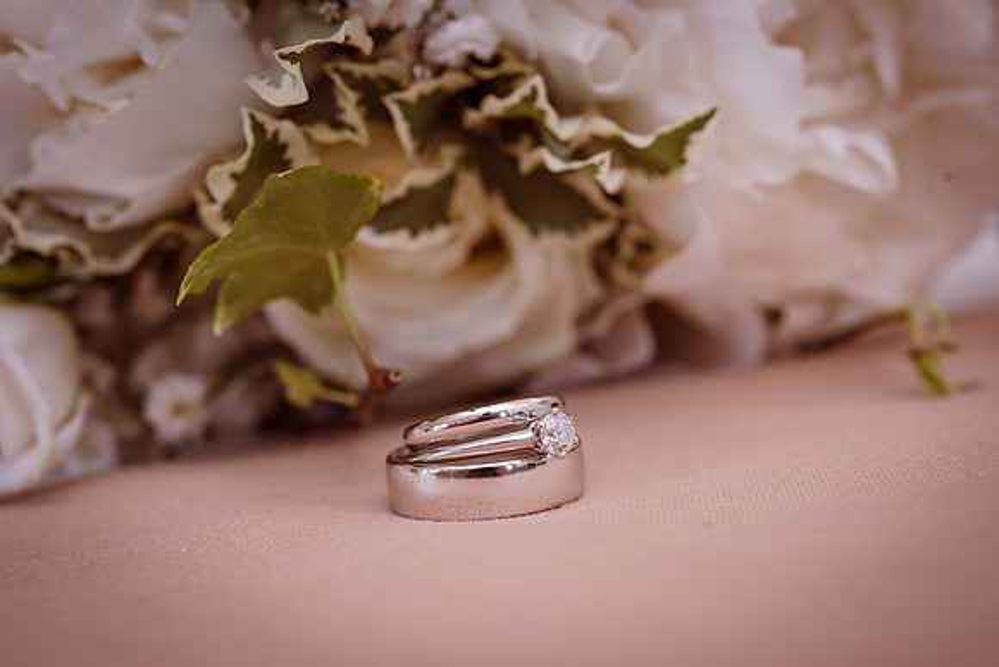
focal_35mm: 60
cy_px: 334
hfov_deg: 33.4
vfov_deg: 22.6
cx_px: 500
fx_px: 1665
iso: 320
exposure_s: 1/80
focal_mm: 60
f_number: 7.1
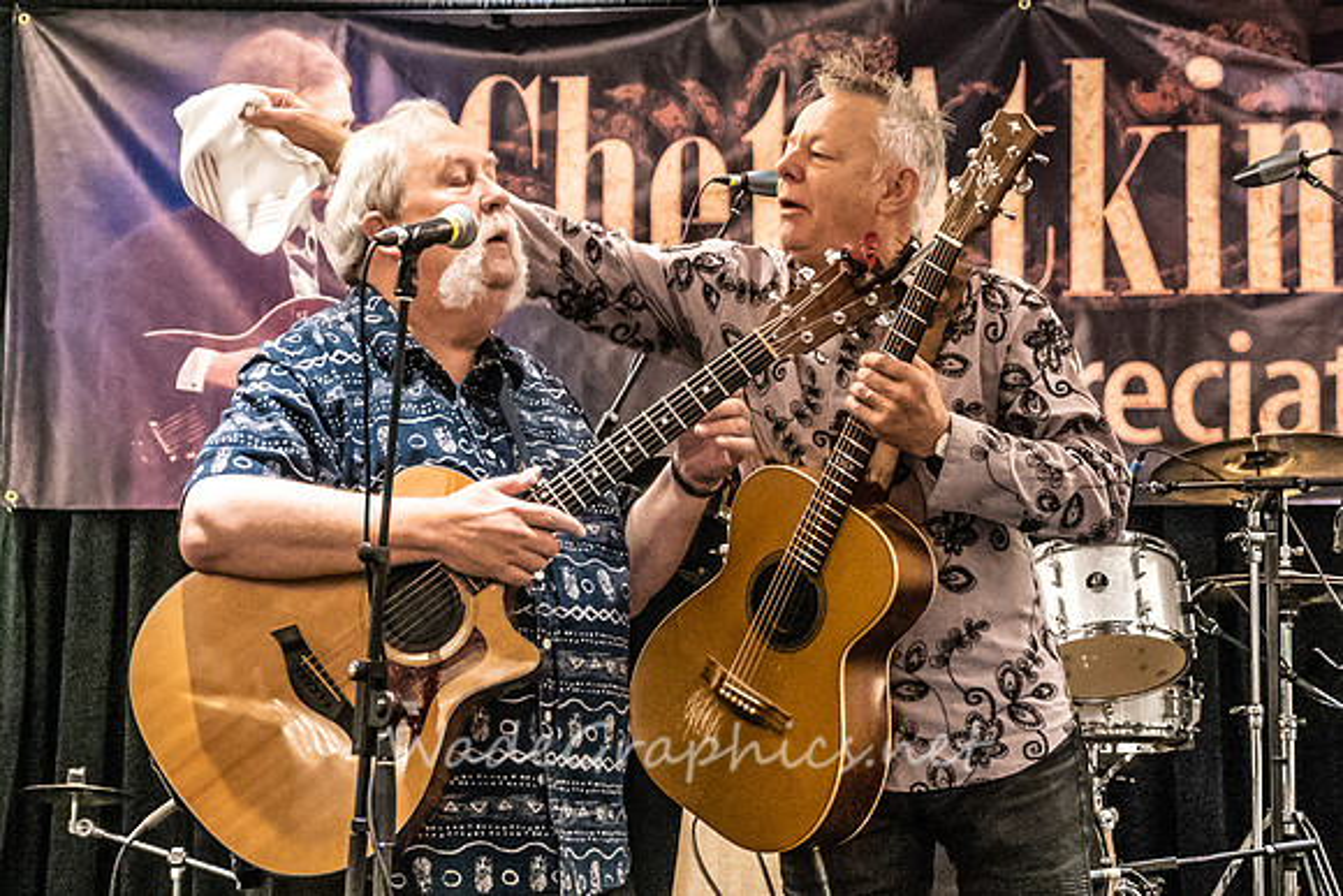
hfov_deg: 19.4
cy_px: 543
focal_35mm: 105
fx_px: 3928
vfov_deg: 13.0
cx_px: 631
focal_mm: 61
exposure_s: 1/200
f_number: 5.6
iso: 16000
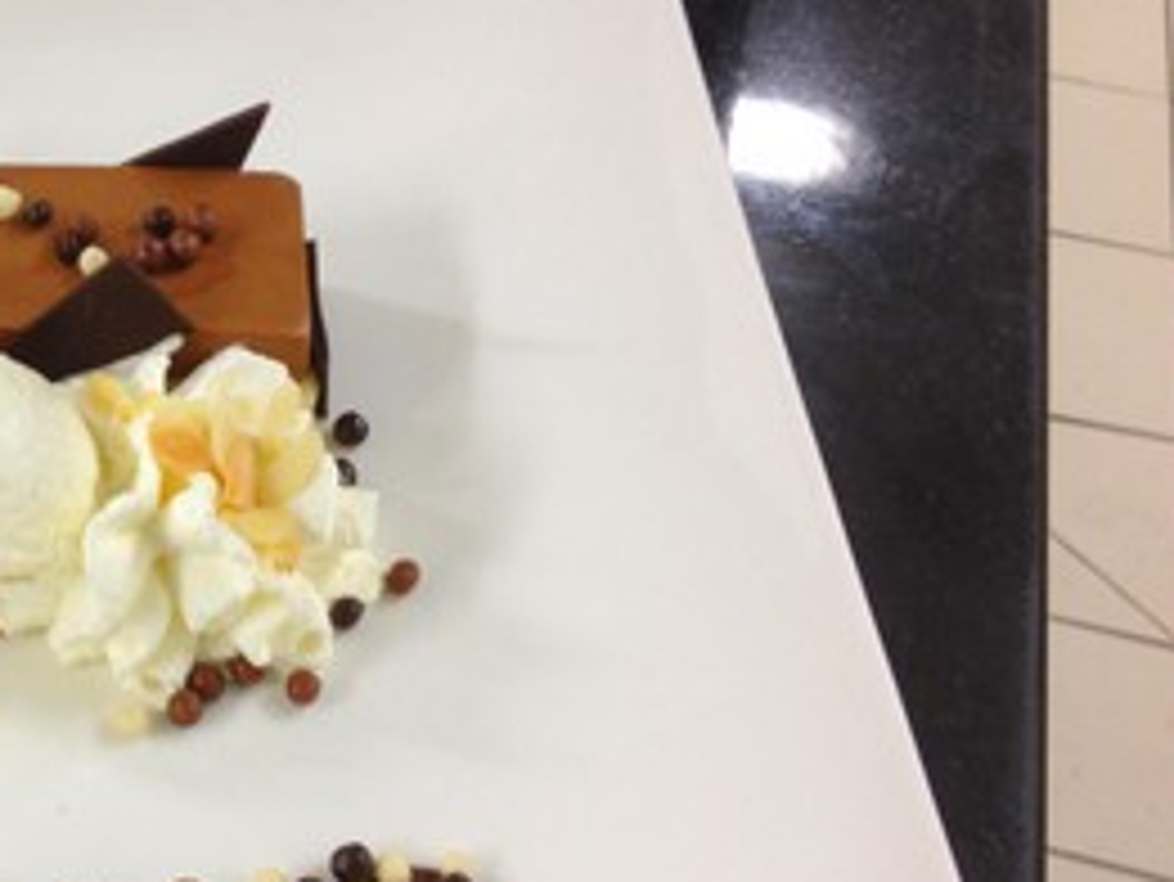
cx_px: 58
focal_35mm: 67
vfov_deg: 21.9
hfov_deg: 27.6
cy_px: 560
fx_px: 2273
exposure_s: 1/20
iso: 64
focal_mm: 4.28
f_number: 2.4
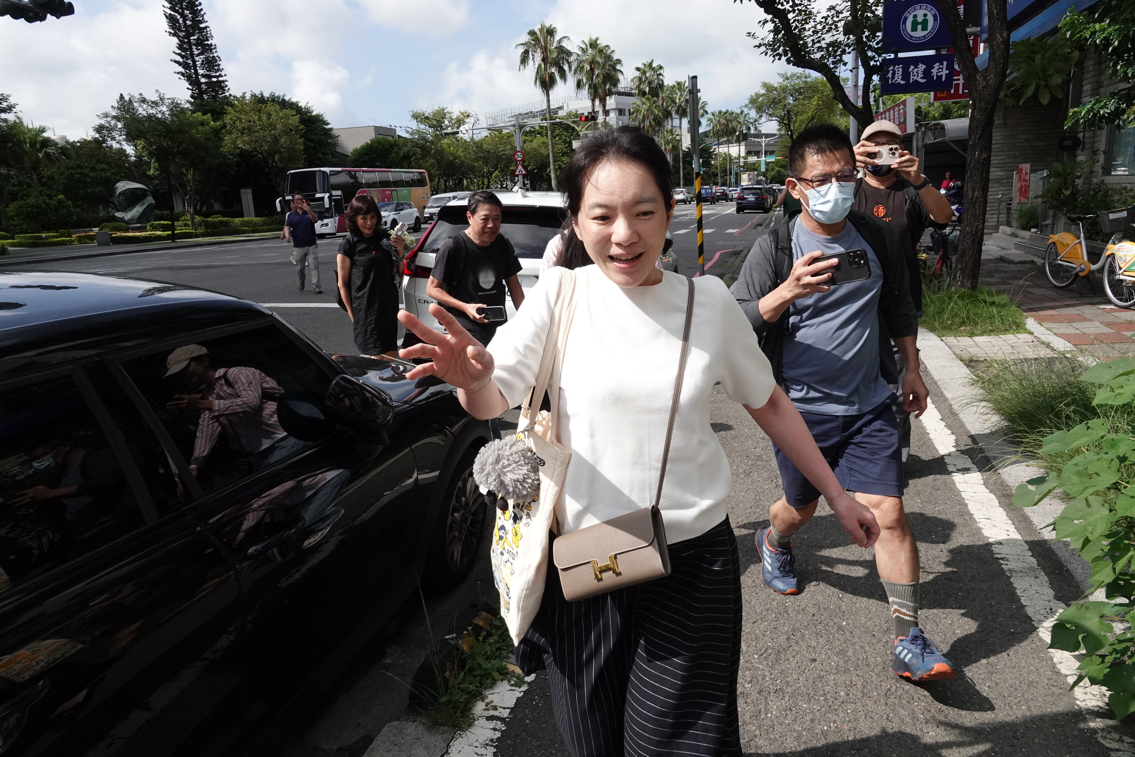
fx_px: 757
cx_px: 568
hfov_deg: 73.7
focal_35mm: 24
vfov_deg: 53.1
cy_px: 378
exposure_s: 1/2500
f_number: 5.6
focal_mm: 8.8
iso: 800
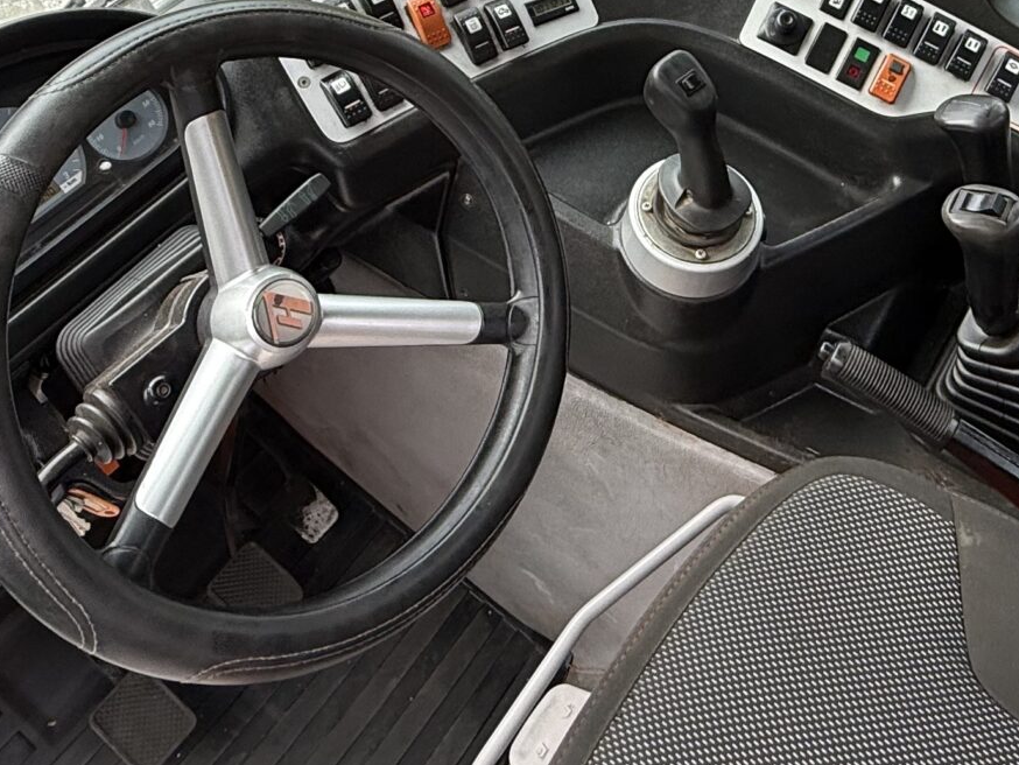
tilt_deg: -41.4
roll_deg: +3.3
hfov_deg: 45.2
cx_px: 663
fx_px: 1207
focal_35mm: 41
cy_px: -12
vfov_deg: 32.2
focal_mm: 2.22
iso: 50
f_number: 2.2
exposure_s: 1/203
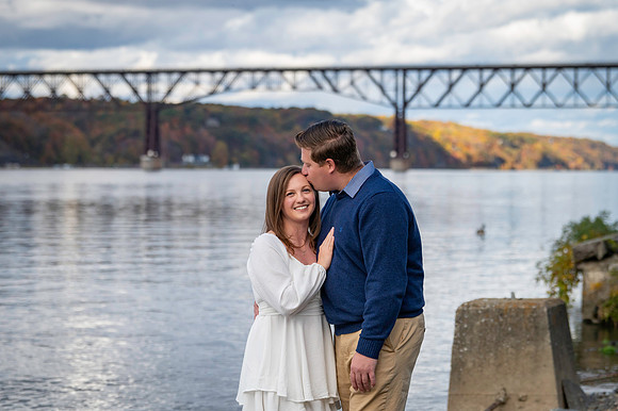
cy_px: 206
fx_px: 1603
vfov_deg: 14.6
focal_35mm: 93
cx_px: 309
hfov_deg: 21.8
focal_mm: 92
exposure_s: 1/8000
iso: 1250
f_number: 4.5
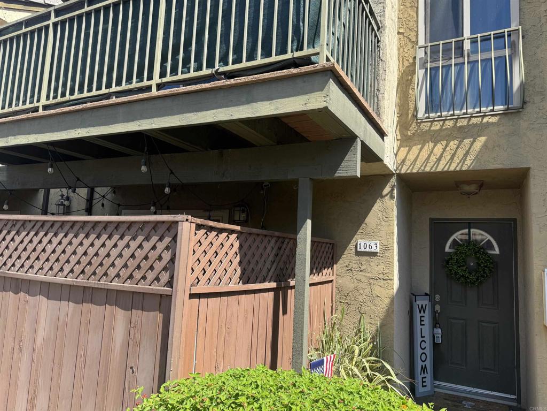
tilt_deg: +7.8
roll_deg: -1.3
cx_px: 274
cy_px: 206
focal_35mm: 24
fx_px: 379
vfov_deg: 56.8
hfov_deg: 71.6
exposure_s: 1/1488
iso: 80
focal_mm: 6.76
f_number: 1.78
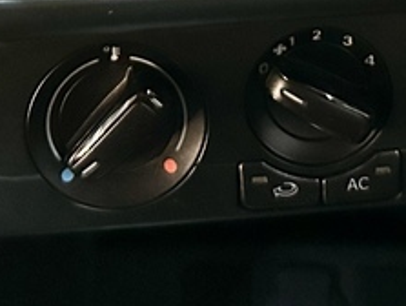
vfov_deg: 11.9
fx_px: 1292
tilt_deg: -31.9
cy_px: -333
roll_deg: -0.8
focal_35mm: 110
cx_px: 266
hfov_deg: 17.8
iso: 1000
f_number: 1.78
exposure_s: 1/35
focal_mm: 6.86
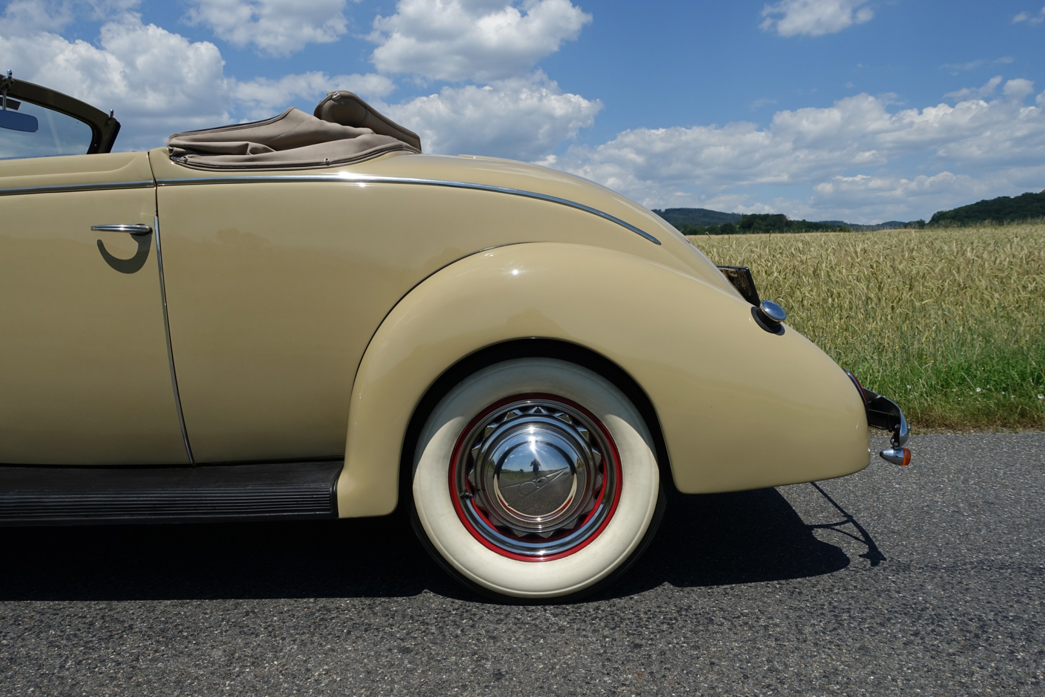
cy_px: 348
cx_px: 522
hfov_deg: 69.4
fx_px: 755
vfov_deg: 49.6
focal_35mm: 26
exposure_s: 1/250
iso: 125
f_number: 4
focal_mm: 9.54
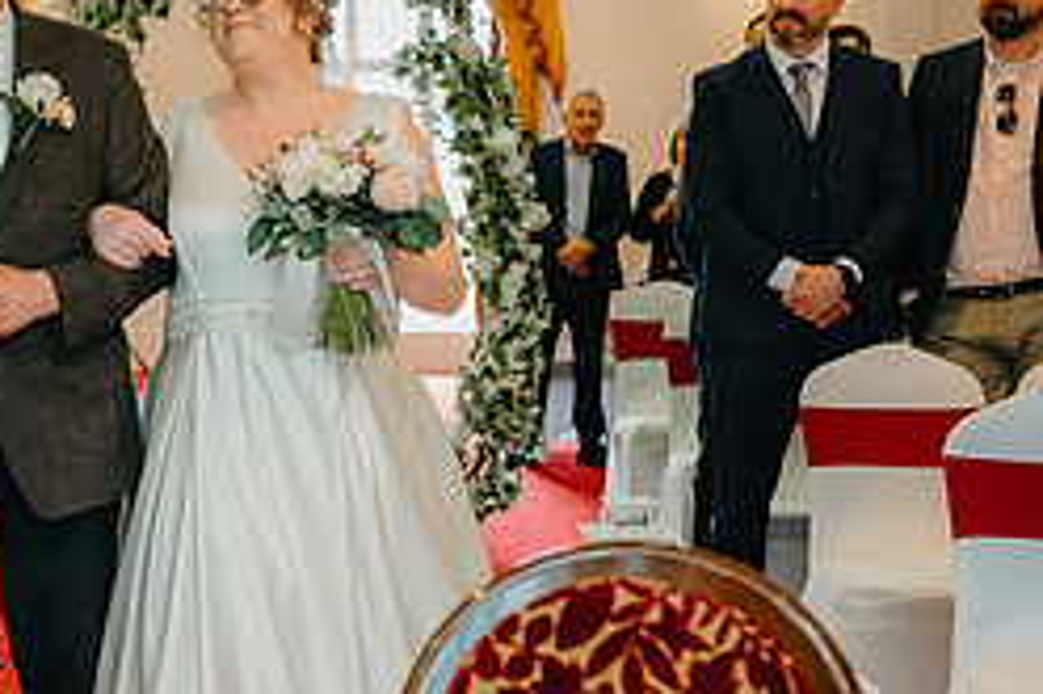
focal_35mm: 82
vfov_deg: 16.6
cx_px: 315
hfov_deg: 24.6
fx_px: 2374
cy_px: 339
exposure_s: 1/160
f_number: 2.2
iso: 1250
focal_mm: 35
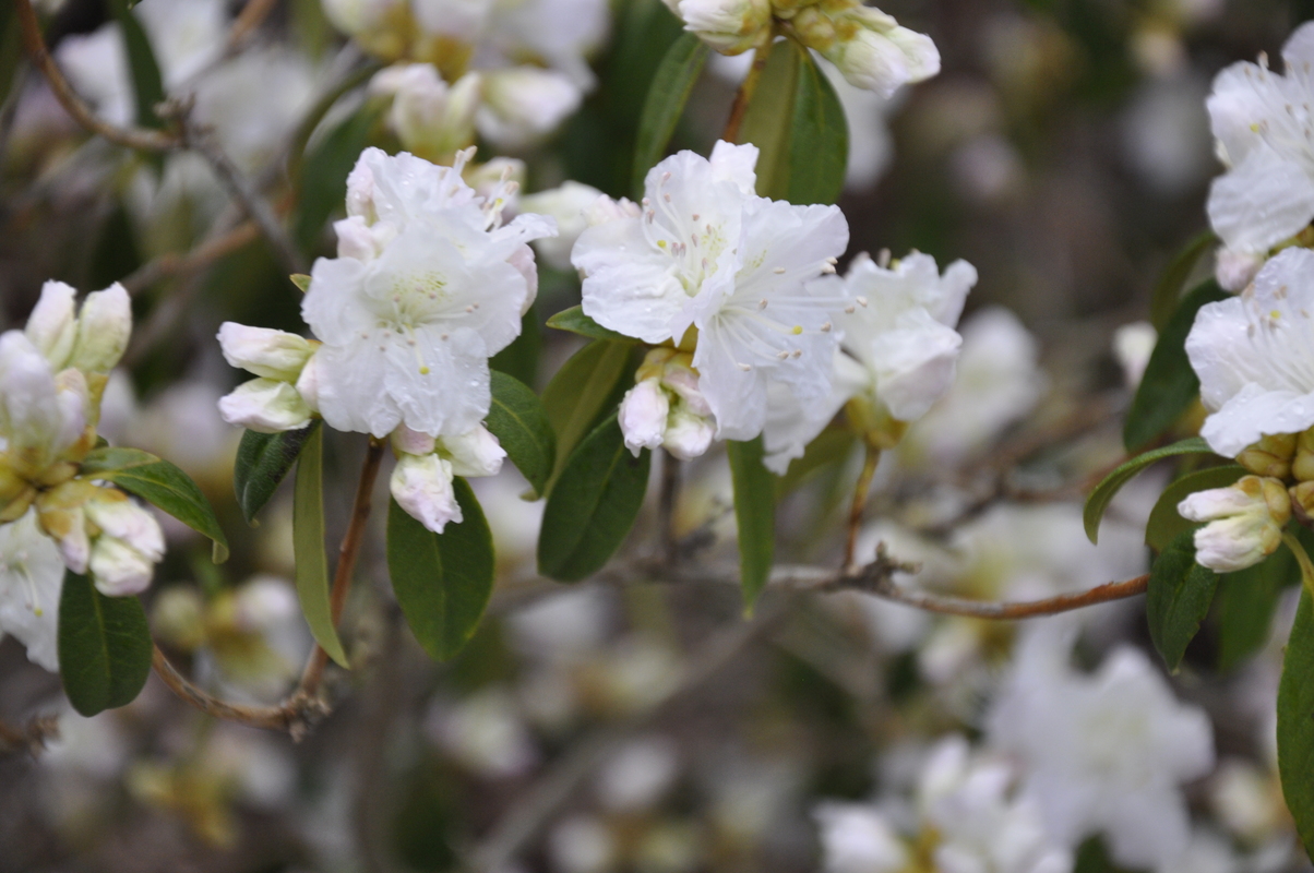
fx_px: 5742
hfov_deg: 13.1
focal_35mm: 158
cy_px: 436
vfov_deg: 8.7
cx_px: 657
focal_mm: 105
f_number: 5.6
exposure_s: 1/60
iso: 720
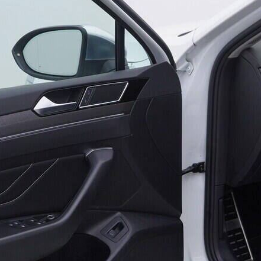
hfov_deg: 17.2
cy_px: 157
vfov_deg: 17.4
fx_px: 853
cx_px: 214
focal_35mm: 100
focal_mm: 24
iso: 125
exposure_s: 1/80
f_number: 4
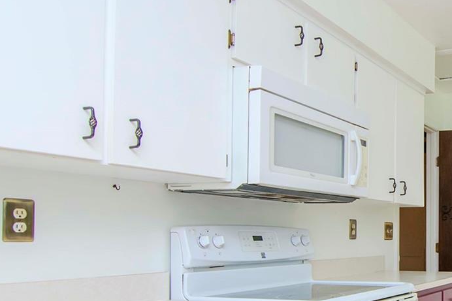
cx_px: 476
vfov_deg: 34.1
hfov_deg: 41.9
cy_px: 229
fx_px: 479
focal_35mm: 38
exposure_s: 1/100
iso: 500
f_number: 8
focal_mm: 11
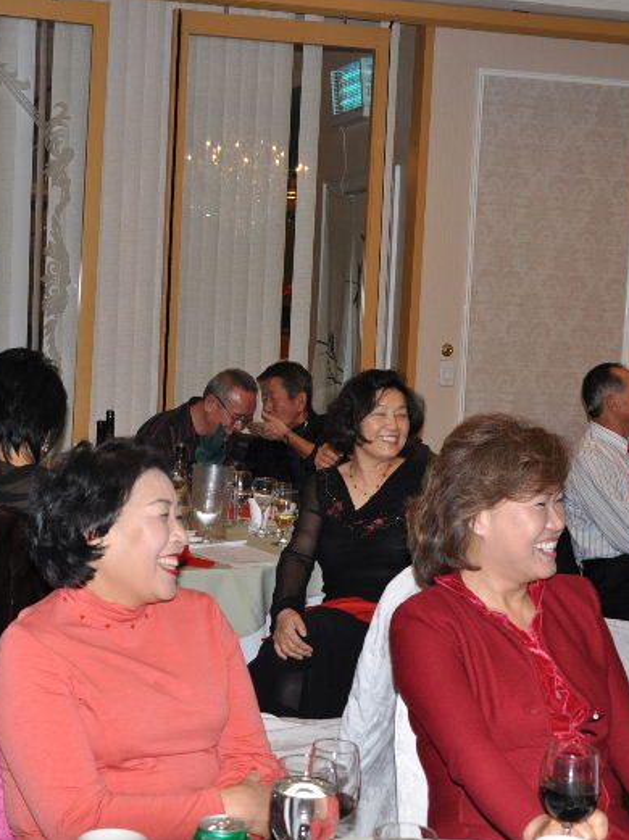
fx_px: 1504
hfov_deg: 23.5
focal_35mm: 62
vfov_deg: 31.2
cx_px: 208
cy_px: 414
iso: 450
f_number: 8
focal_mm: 28
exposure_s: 1/80
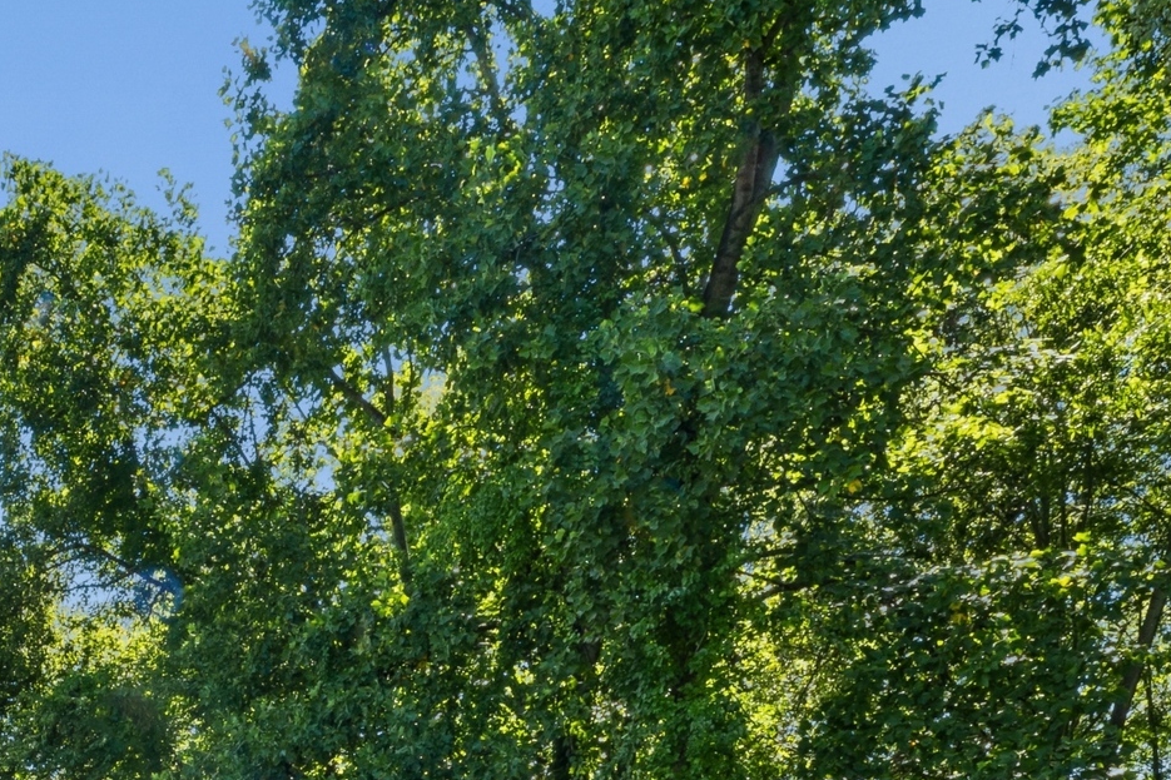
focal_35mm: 48
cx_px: 35
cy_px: 1143
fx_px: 1560
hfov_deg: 37.3
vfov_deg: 23.1
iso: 100
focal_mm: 14.6
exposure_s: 1/5
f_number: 22
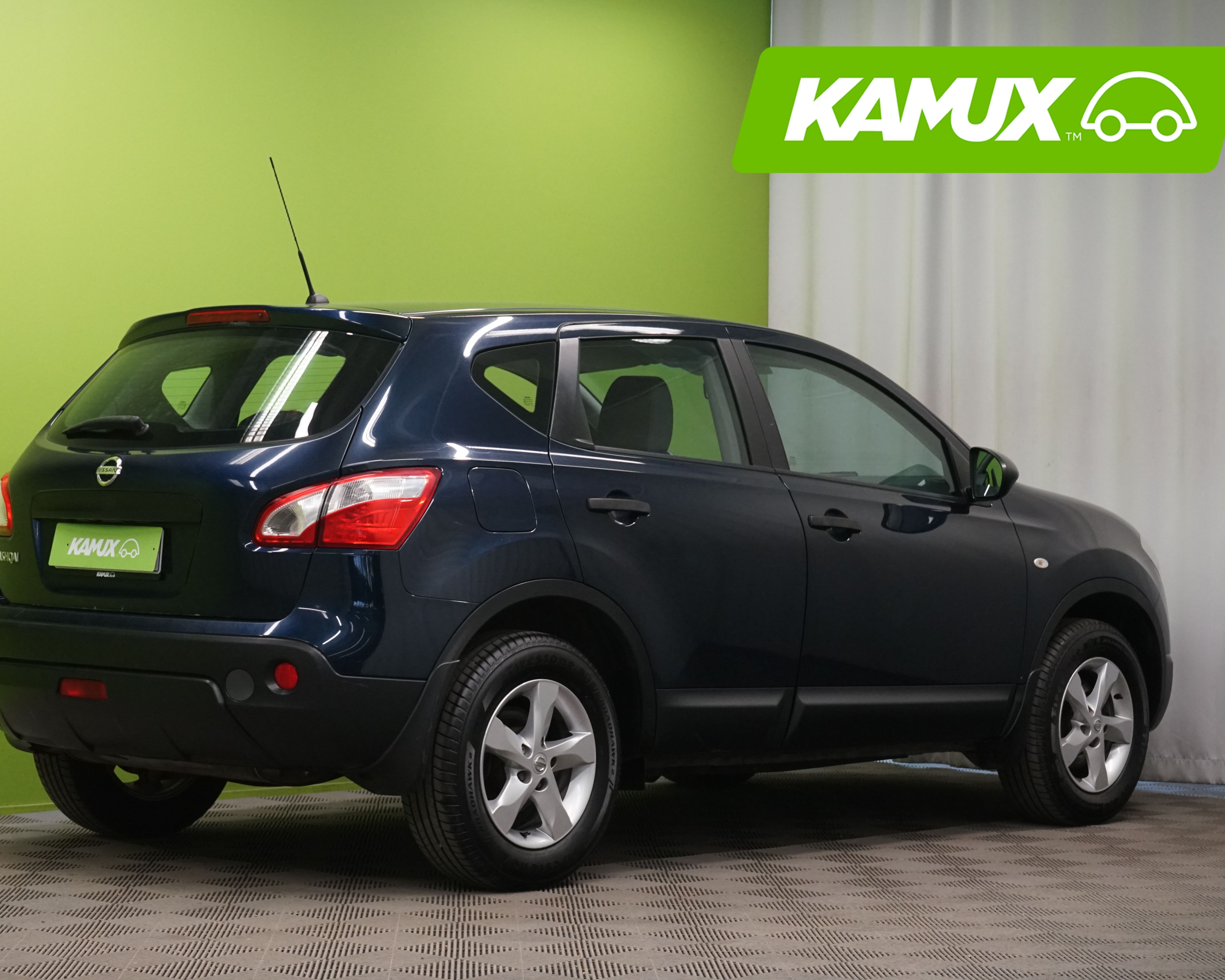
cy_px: 490
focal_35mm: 79
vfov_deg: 19.4
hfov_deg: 24.1
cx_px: 547
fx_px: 2864
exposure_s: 1/30
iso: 2500
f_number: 9
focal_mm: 70
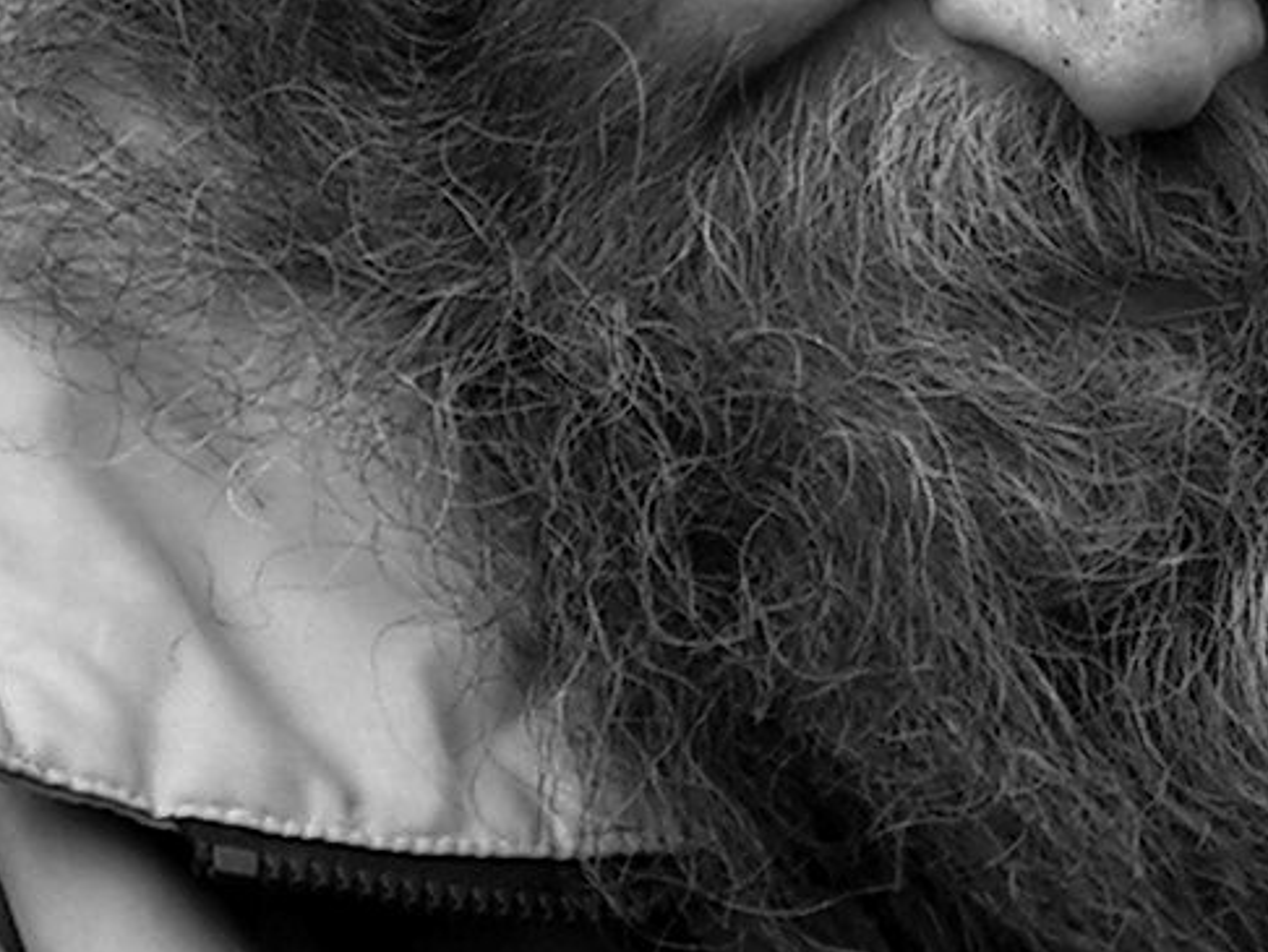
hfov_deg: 5.8
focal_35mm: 337
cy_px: 436
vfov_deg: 4.4
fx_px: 12351
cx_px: 1811
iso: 64
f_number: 3.3
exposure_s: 1/250
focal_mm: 13.4
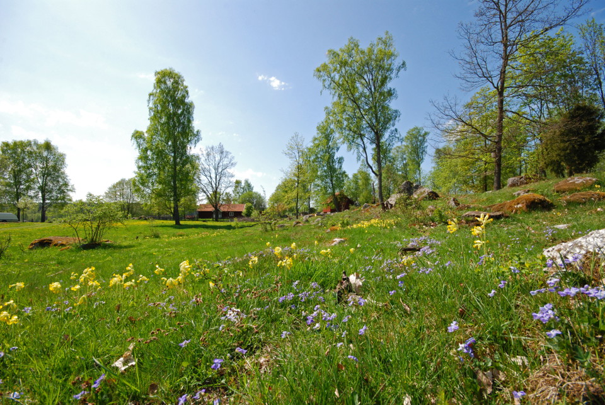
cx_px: 302
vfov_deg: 77.5
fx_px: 252
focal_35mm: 15
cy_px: 202
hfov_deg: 100.3
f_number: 11
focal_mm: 10
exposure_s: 1/320
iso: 400
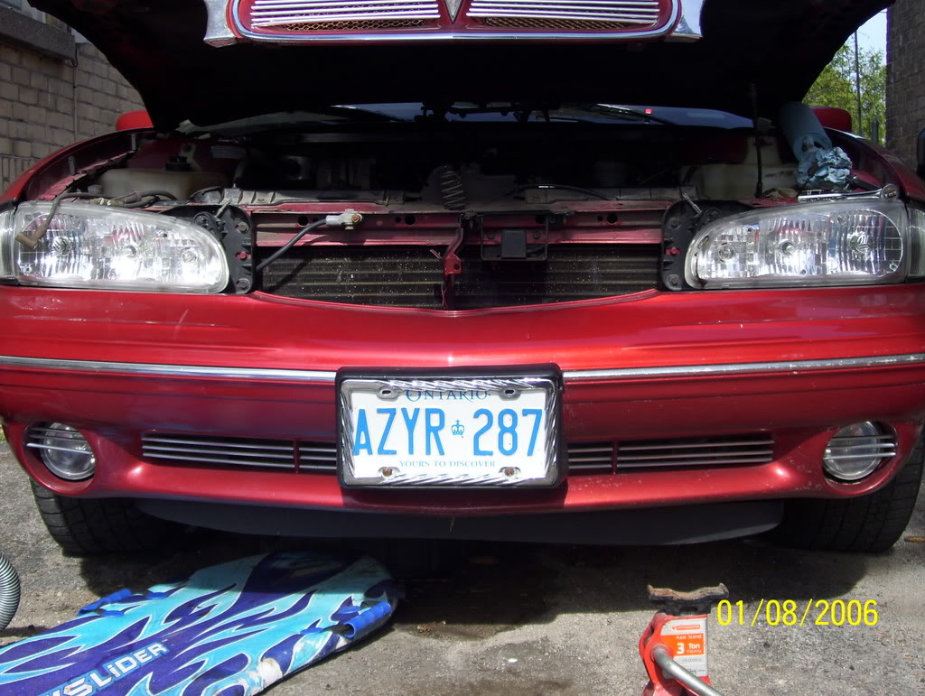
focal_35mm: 56
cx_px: 462
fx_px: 1499
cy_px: 348
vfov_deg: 26.2
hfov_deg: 34.3
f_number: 3.4
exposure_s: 1/500
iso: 80
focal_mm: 9.4
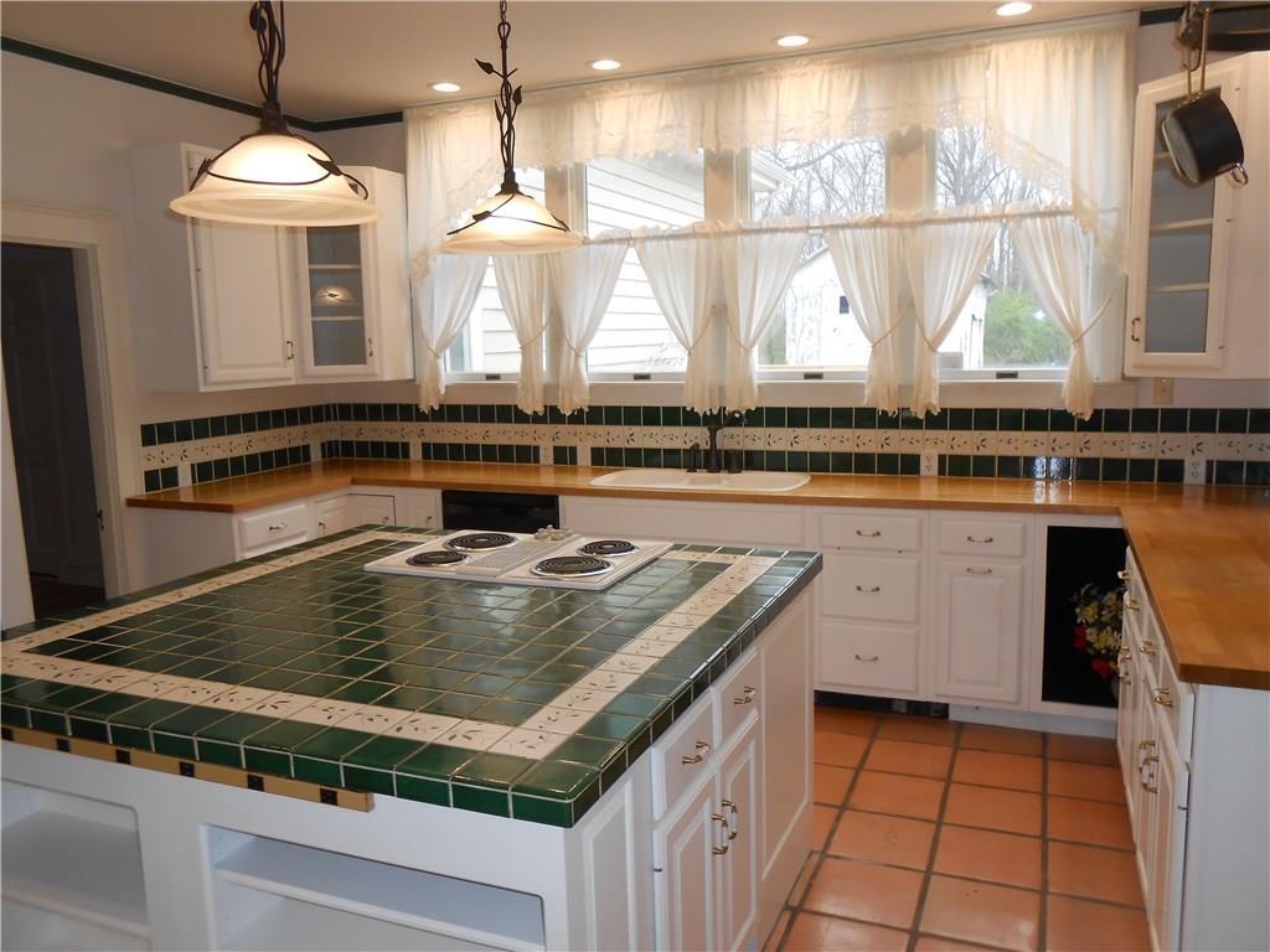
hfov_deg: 67.3
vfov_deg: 53.1
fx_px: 954
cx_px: 635
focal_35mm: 26
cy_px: 476
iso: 100
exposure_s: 1/30
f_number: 3.5
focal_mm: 4.6
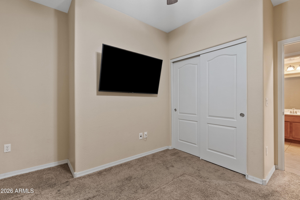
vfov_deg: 73.8
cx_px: 150
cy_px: 100
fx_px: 133
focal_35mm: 16
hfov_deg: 96.7
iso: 100
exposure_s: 6
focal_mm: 16
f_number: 8
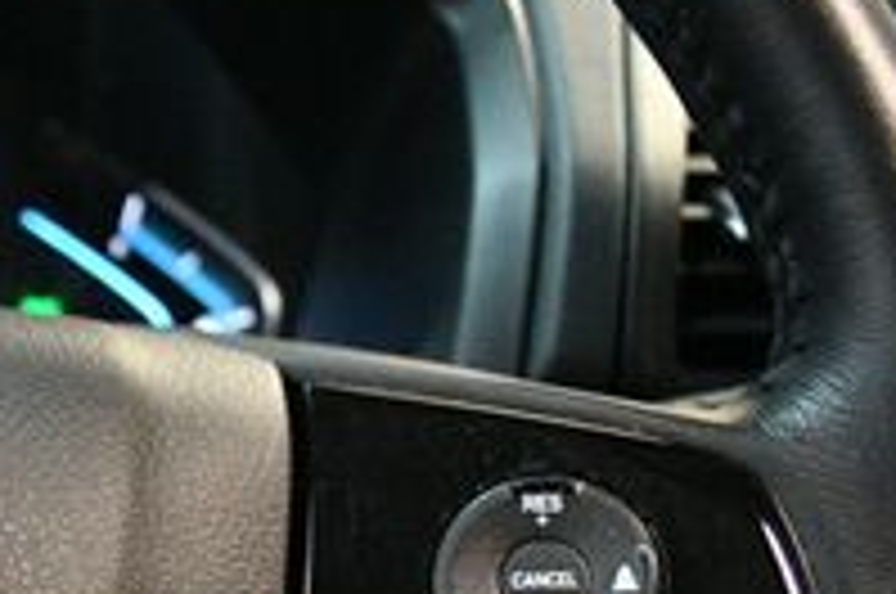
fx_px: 2162
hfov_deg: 21.3
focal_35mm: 87
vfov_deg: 15.2
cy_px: 680
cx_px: -261
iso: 4500
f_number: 3.5
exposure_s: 1/60
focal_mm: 18
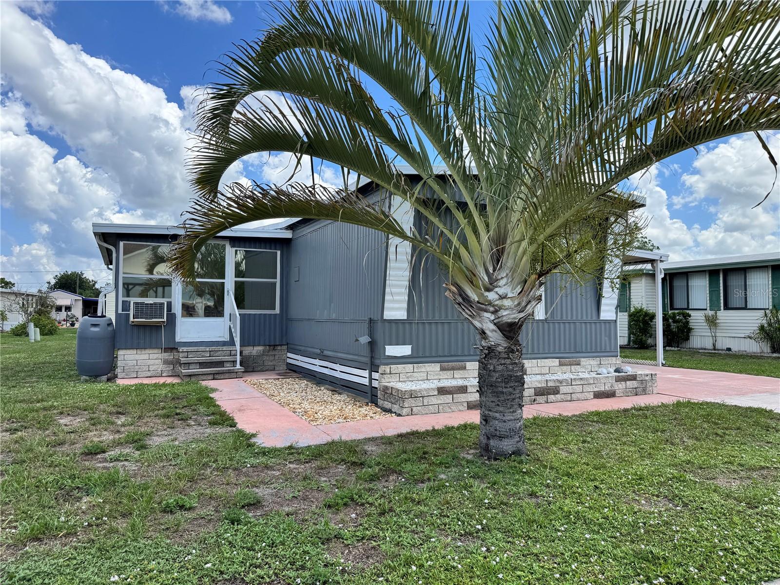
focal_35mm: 24
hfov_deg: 71.6
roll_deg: +0.2
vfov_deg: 56.8
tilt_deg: +1.8
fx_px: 541
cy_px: 292
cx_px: 390
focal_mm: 6.76
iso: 80
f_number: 1.78
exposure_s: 1/2506
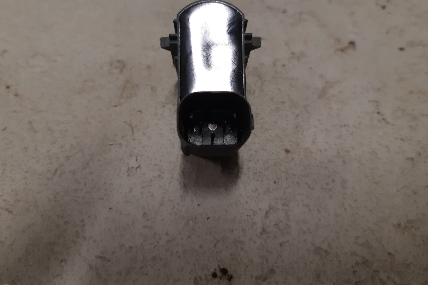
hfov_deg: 63.7
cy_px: 116
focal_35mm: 29
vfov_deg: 44.7
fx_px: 345
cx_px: 216
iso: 100
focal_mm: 3.93
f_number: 1.7
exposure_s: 1/50
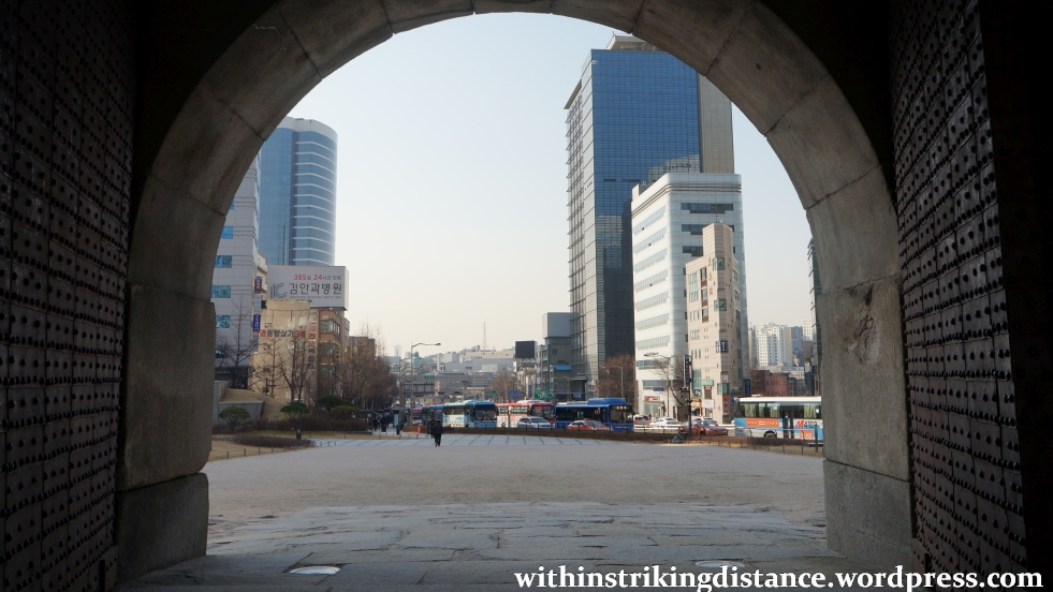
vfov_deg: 36.6
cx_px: 528
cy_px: 249
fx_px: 894
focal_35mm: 32
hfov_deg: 61.0
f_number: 8
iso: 200
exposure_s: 1/640
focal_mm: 20
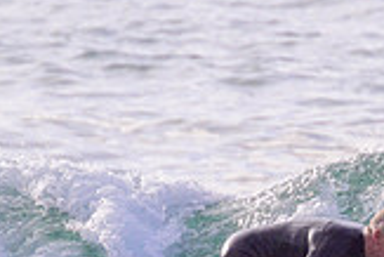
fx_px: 30309
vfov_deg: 0.5
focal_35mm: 2839
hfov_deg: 0.7
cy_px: 308
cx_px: 375
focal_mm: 800
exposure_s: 1/2000
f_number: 11
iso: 900
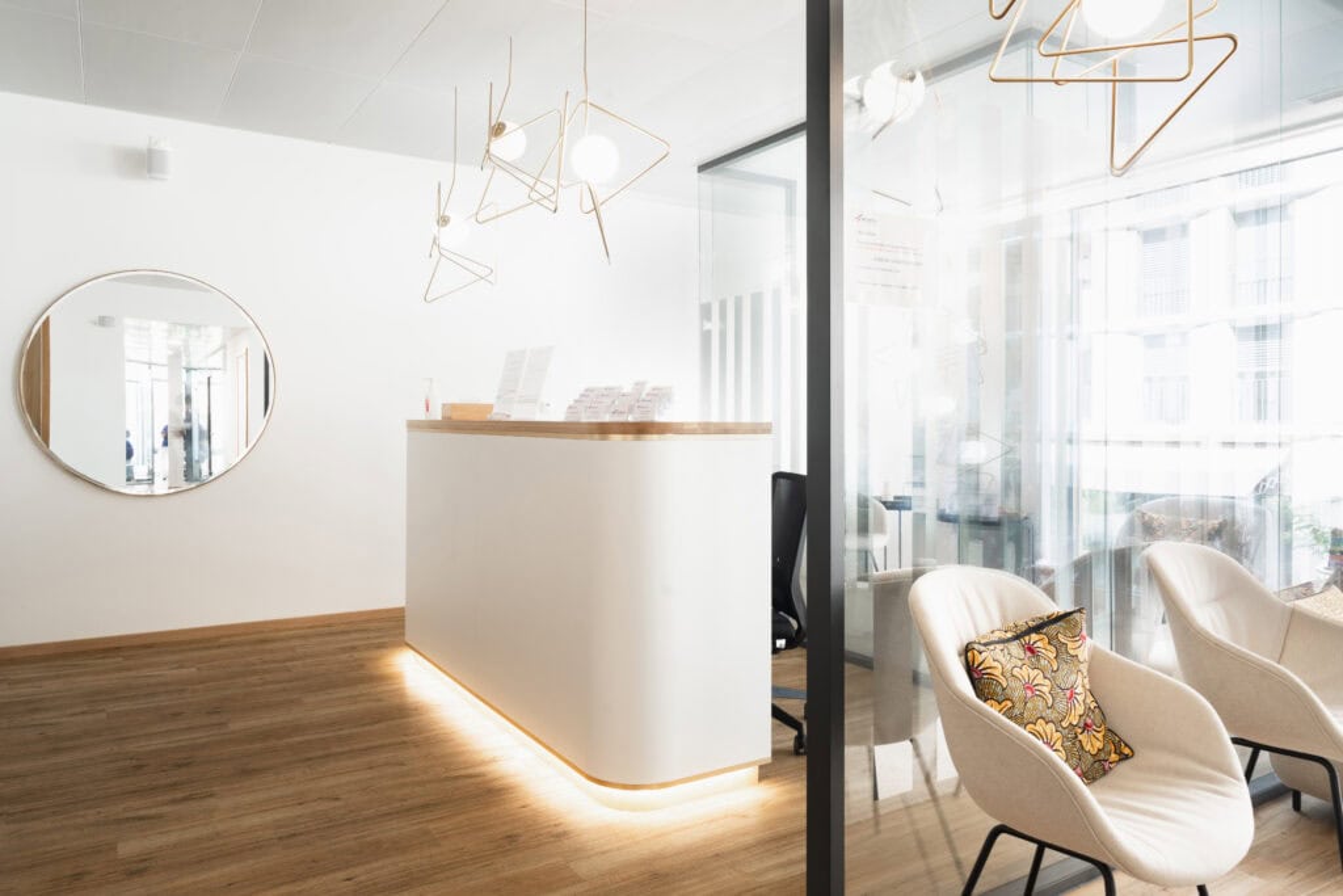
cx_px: 672
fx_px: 895
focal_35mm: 24
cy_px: 448
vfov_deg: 53.1
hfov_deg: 73.7
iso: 100
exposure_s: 5
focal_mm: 24
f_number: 11
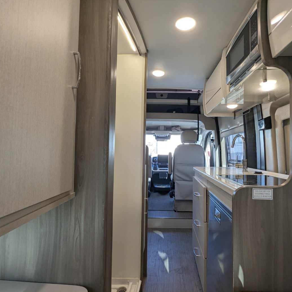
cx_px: 165
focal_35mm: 19
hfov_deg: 77.3
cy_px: 146
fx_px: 181
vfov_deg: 77.7
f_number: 2.2
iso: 66
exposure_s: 1/78.4
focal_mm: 2.35
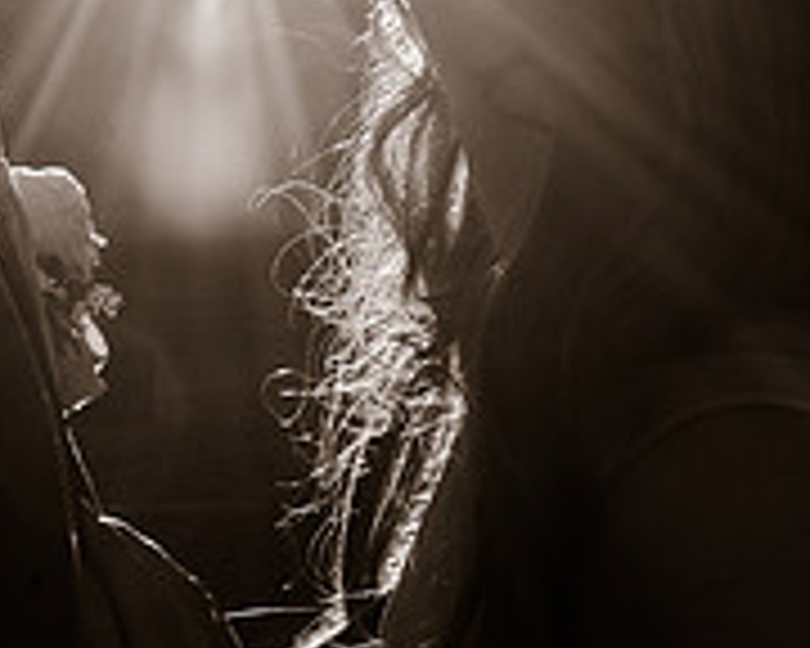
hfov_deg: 11.0
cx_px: 207
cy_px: -130
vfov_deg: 8.7
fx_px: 4195
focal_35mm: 175
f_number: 22
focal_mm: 58
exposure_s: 1/100
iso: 640
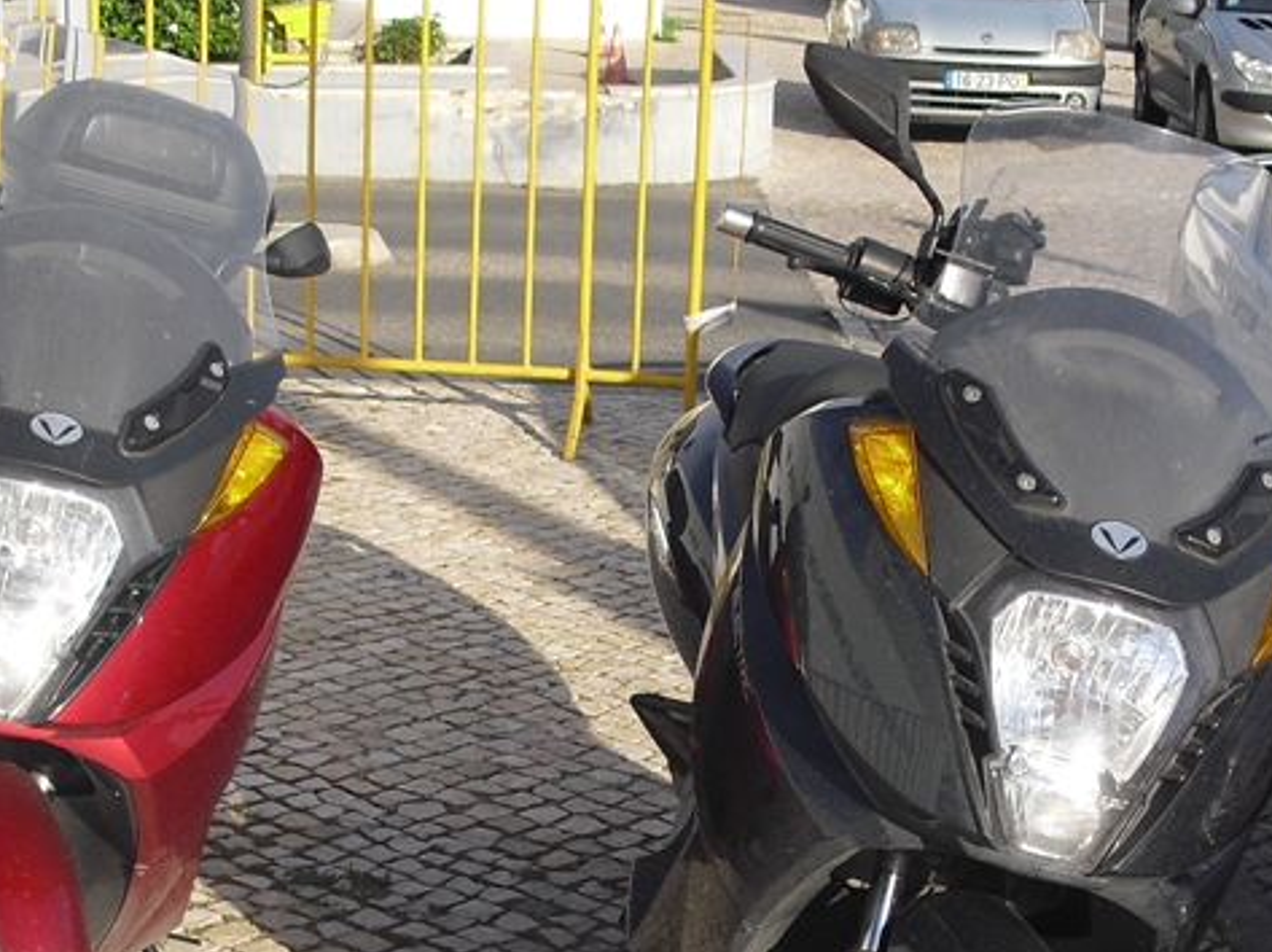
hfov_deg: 25.0
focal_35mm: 78
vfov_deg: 18.7
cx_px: 575
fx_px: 2864
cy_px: 791
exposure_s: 1/160
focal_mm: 6.3
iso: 100
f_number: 7.8
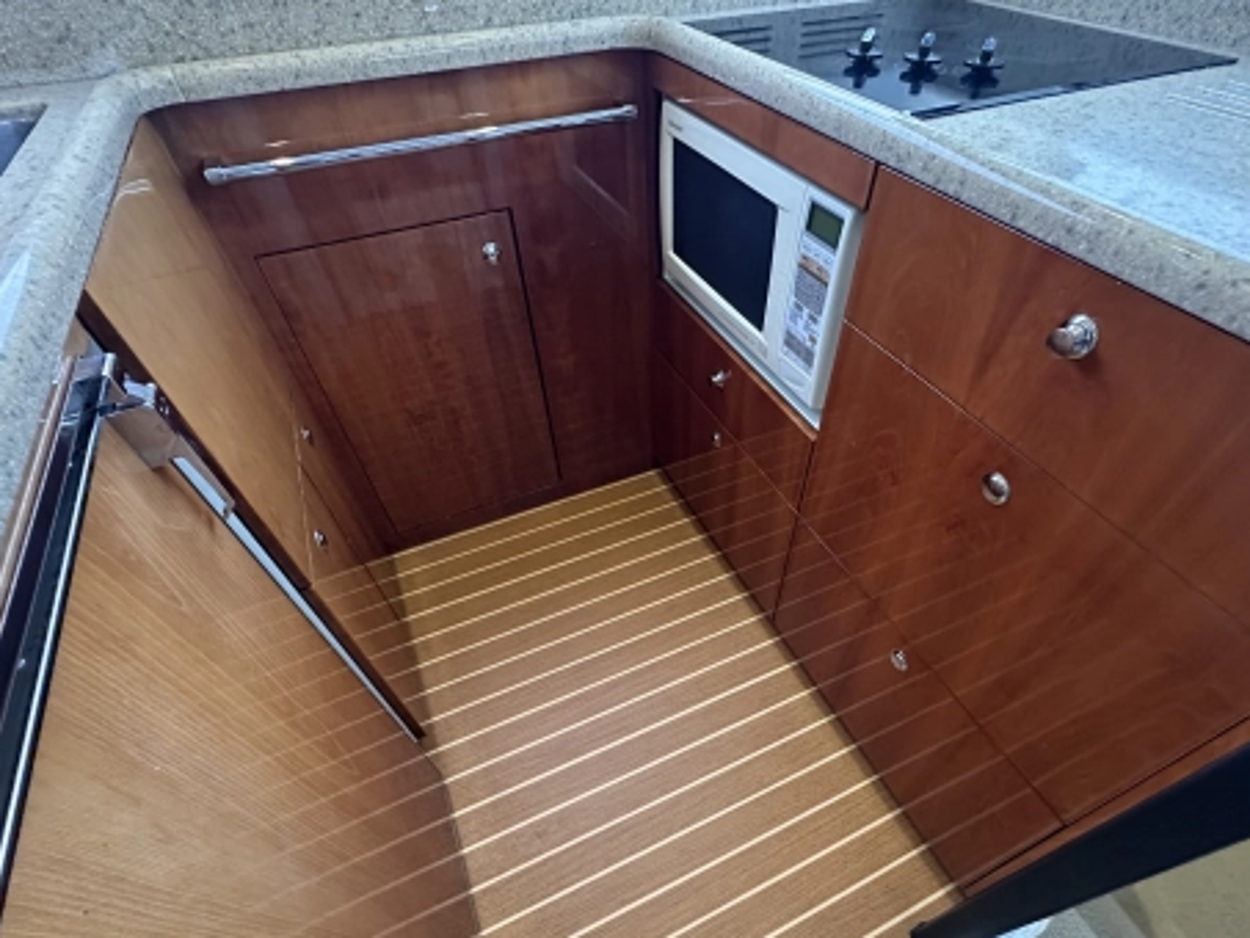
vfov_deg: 74.0
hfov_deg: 90.9
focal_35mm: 17
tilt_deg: -48.9
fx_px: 614
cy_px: 559
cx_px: 659
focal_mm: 2.22
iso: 1000
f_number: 2.2
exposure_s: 1/60
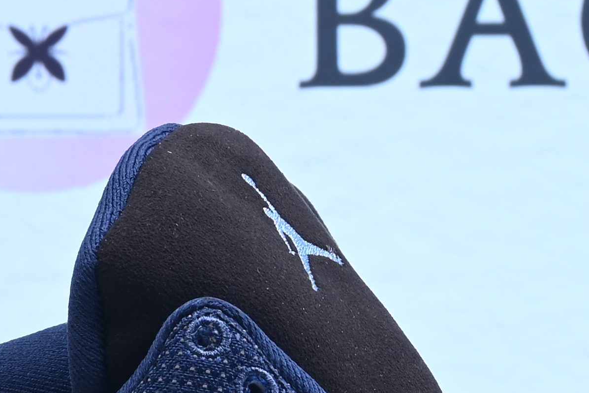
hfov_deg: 9.9
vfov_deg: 6.6
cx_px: 504
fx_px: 3371
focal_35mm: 206
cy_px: 415
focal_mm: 41
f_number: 16
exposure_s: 1/2
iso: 100
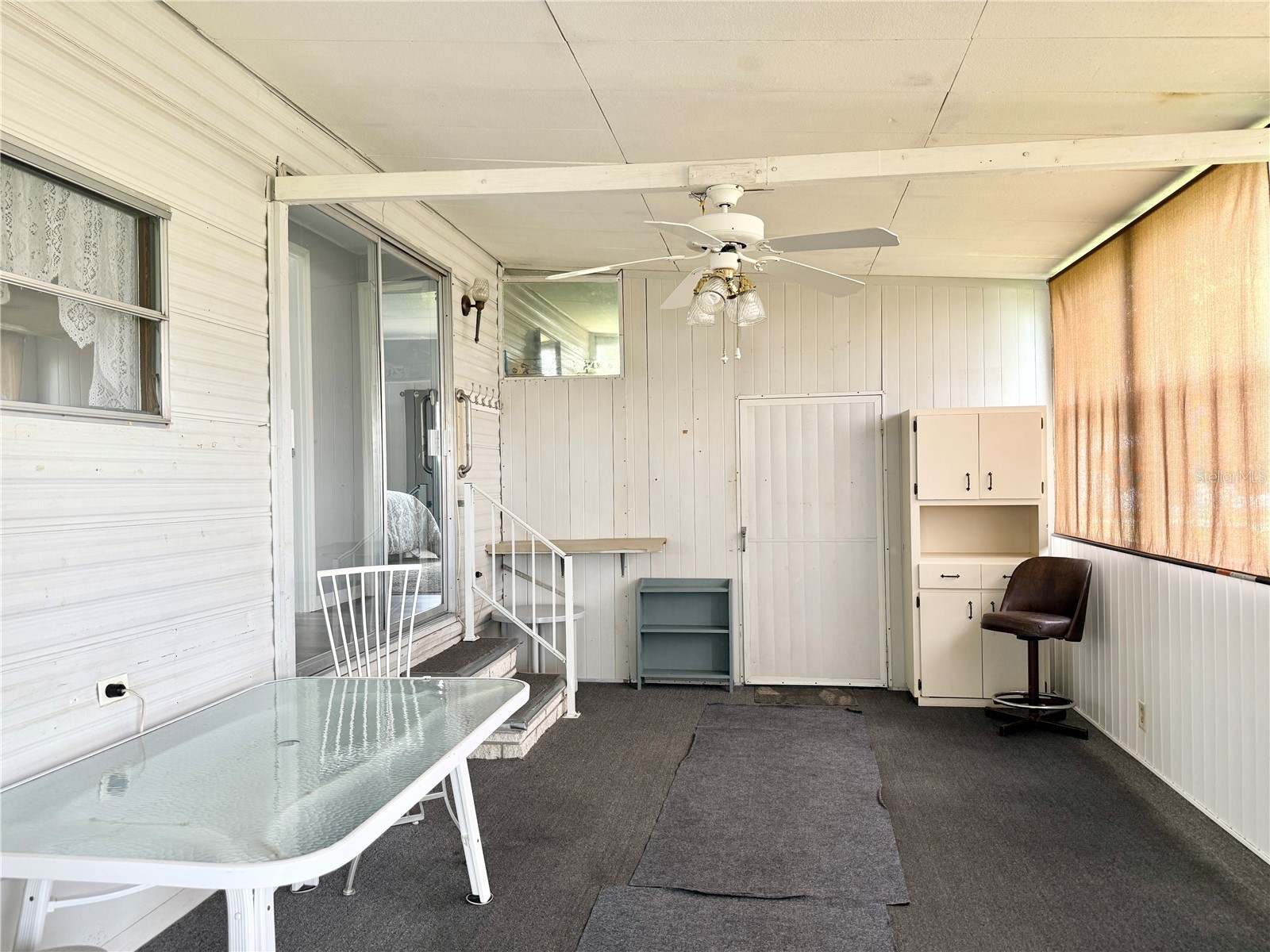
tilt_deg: -0.1
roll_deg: +0.6
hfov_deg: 71.6
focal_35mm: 24
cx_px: 635
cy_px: 476
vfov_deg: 56.8
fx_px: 881
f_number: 1.78
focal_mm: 6.76
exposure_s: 1/121
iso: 125
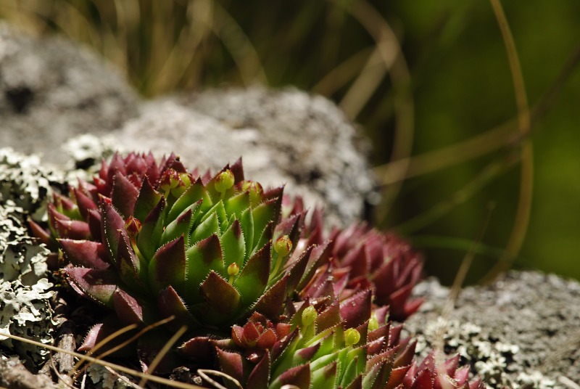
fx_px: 2057
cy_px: 194
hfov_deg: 16.0
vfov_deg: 10.8
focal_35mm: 128
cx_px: 290
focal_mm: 85
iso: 100
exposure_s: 1/125
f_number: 11
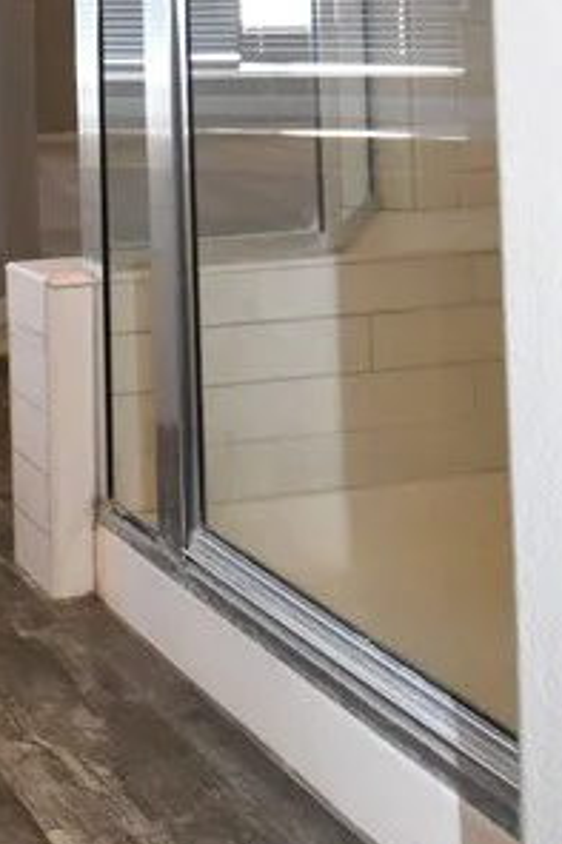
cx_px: -231
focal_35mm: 55
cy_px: -29
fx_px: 1289
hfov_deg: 21.4
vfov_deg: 32.8
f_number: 6.3
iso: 4000
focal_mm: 10
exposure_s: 1/160
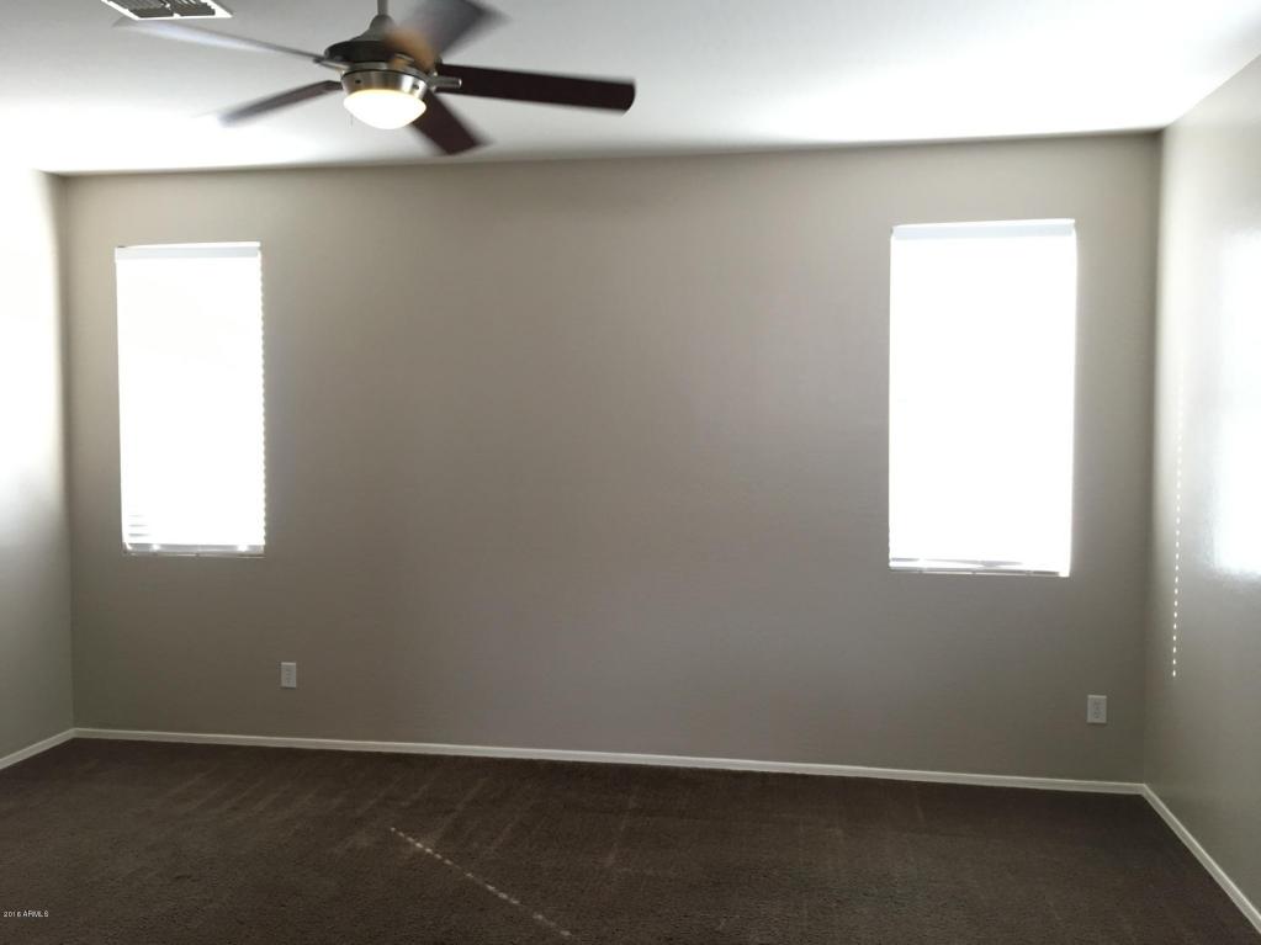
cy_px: 472
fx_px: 1056
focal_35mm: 29
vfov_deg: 48.2
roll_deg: -0.4
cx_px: 630
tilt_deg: -1.2
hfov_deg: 61.7
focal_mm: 4.15
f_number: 2.2
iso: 100
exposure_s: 1/30
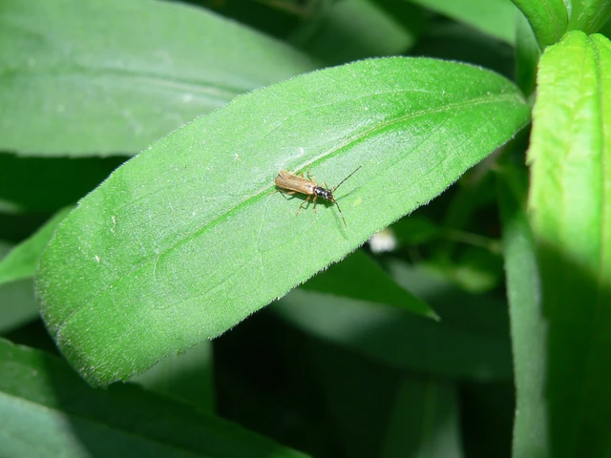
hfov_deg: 27.0
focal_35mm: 72
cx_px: 306
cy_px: 229
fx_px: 1271
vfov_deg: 20.4
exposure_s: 1/60
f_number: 4
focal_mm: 12
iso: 100
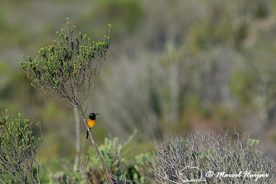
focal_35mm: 840
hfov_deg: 2.5
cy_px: 73
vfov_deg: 1.6
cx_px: 135
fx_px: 6445
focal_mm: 600
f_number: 9
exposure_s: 1/1250
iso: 800
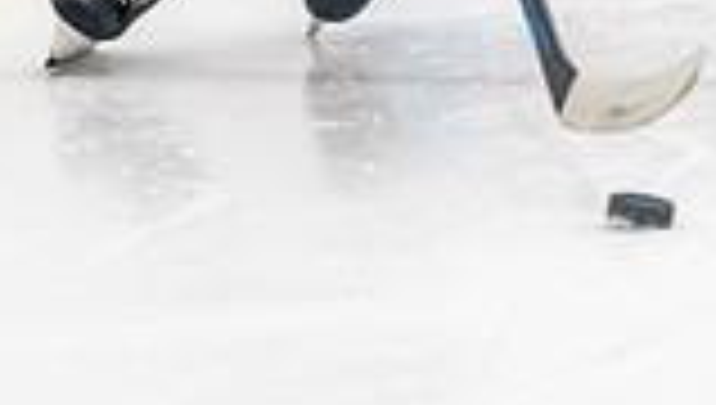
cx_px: 737
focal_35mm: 527
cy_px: -370
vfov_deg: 2.3
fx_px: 10020
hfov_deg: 4.1
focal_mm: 95
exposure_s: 1/800
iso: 3200
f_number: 2.8
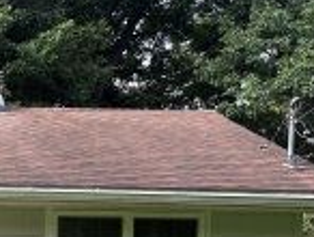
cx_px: -174
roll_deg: -1.4
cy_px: 284
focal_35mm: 91
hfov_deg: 18.7
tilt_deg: -0.7
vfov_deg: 15.7
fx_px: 827
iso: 50
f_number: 1.6
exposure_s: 1/1048
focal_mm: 5.96
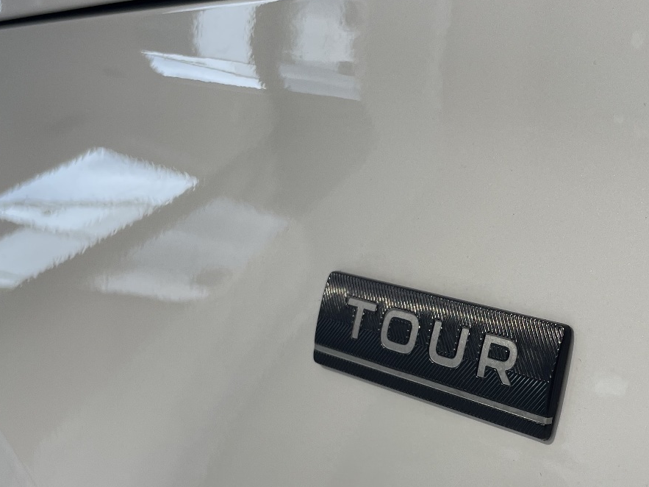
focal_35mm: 53
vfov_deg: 27.3
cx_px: 428
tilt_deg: -18.4
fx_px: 994
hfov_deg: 35.8
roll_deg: -1.3
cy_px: 346
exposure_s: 1/129
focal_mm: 4.2
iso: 32
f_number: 1.6
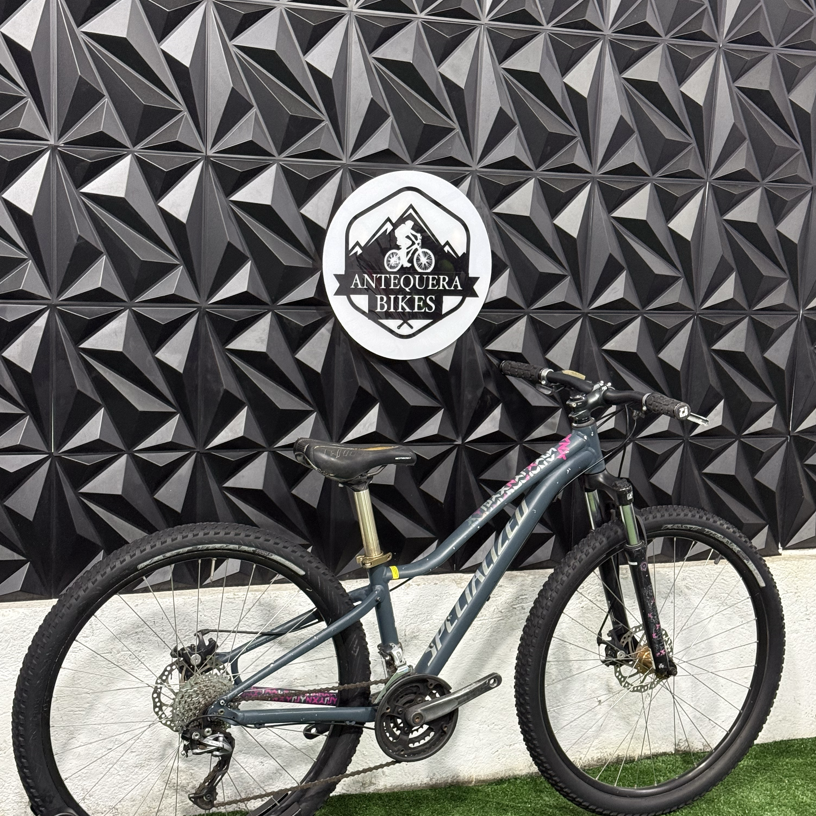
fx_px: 1520
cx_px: 407
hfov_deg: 30.0
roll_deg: -4.0
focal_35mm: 57
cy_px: 460
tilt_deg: -10.0
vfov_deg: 30.0
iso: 250
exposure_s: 1/60
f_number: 1.78
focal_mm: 6.76
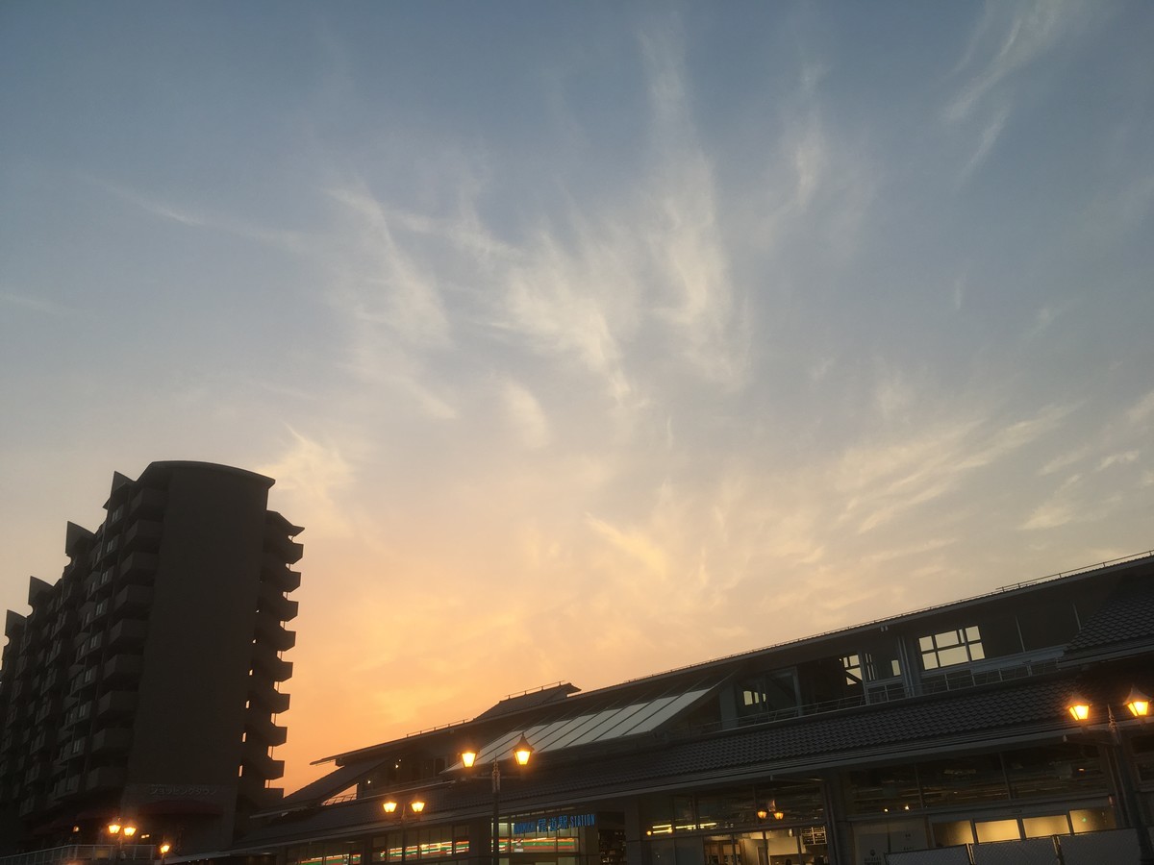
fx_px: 967
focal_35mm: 29
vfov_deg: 48.2
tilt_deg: +23.6
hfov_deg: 61.7
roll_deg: +4.5
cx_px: 577
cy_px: 432
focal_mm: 4.15
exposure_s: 1/120
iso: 25
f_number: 2.2
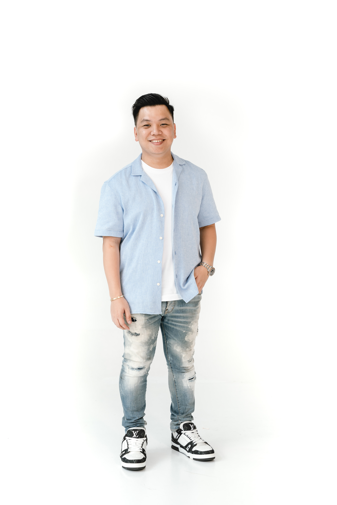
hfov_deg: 19.5
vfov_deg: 28.8
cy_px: 252
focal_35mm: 70
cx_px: 168
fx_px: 983
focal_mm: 70
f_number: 3.2
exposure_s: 1/250
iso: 640
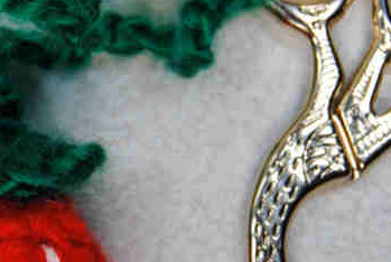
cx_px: 92
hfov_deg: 12.4
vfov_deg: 8.4
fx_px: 1795
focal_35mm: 165
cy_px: 131
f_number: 6.3
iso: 200
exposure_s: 1/100
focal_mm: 32
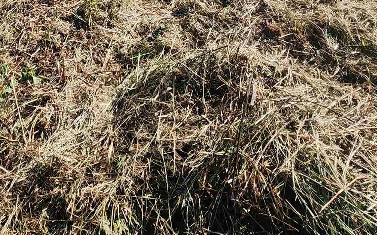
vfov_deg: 21.6
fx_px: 432
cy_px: -172
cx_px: 157
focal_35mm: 42
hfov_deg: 47.0
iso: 50
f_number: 2.2
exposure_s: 1/2032
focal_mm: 2.2
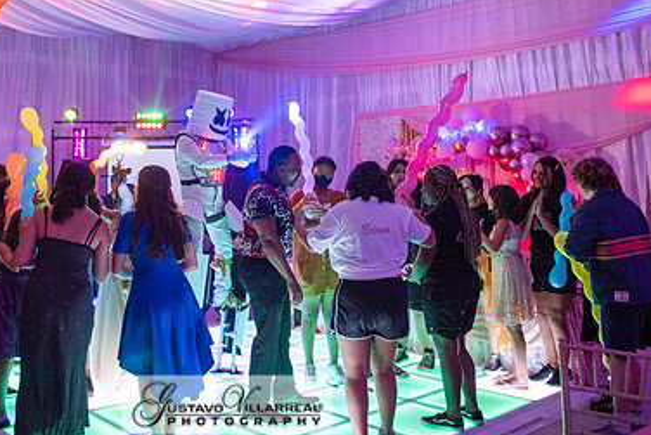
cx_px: 227
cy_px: 136
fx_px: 669
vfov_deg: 35.5
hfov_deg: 51.1
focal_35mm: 37
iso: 1250
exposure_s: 1/125
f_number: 3.2
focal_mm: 24
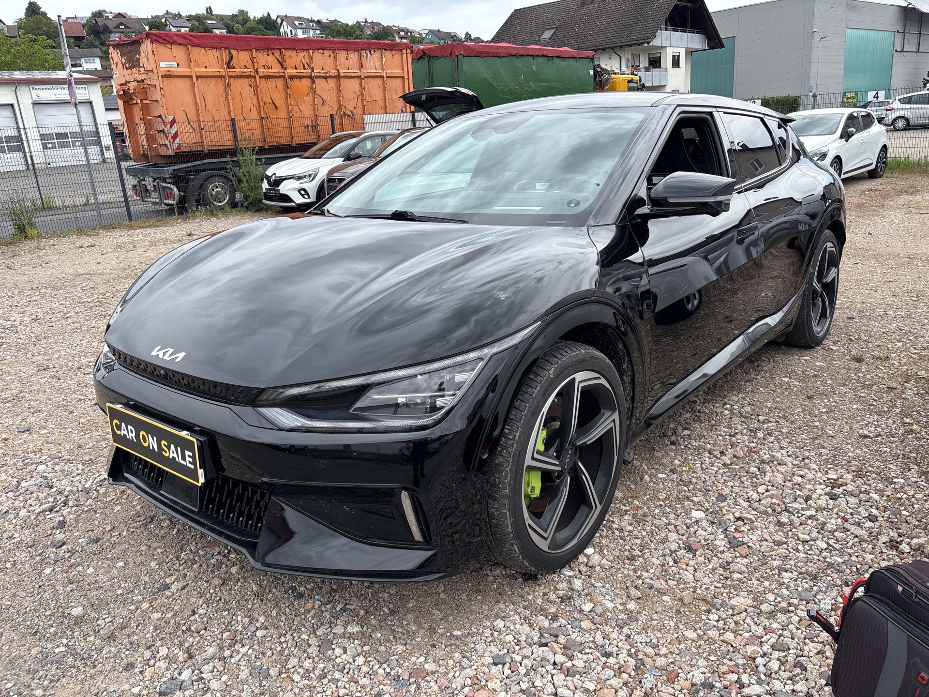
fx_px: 698
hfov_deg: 67.3
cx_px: 464
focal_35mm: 26
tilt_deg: -17.2
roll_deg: +4.2
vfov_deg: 53.1
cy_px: 348
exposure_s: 1/1279
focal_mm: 5.96
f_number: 1.6
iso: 50
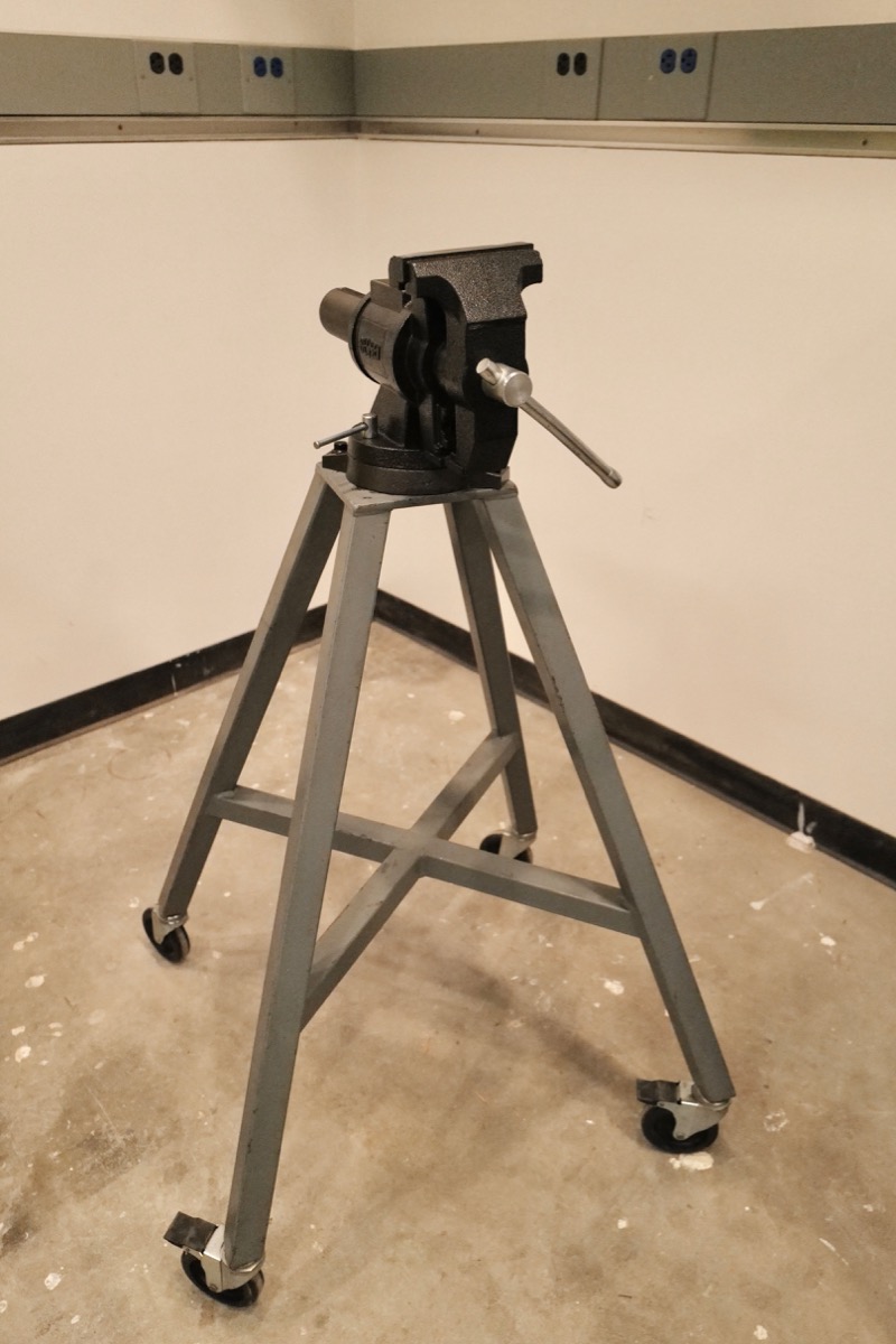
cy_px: 672
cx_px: 448
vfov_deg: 65.5
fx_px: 1045
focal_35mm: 28
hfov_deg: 46.4
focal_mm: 28
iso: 6400
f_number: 5.6
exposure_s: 1/640
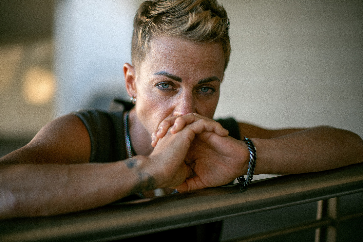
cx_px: 182
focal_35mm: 50
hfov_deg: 39.6
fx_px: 504
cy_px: 121
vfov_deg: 27.0
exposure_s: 1/250
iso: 250
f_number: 1.4
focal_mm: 50
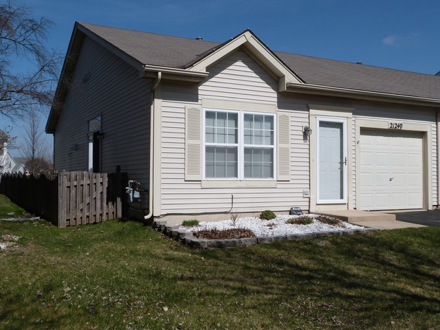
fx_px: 470
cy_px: 165
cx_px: 220
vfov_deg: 38.7
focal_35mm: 37
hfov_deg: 50.1
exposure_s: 1/800
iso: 100
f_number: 5.6
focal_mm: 6.5
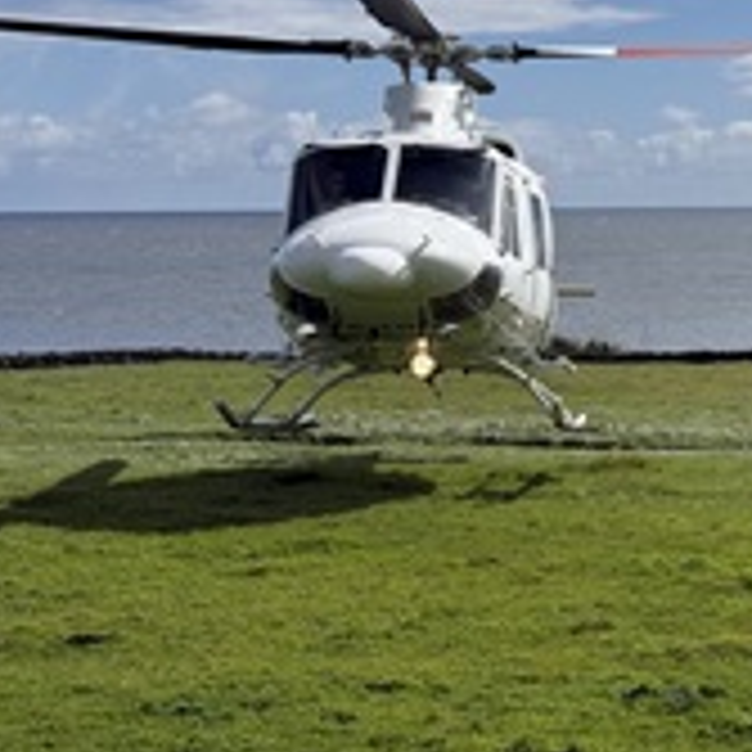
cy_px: 223
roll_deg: +0.3
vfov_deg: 19.4
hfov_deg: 19.2
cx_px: 675
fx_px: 2187
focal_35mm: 89
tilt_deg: -0.4
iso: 64
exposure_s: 1/11364
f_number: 1.78
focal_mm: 6.76
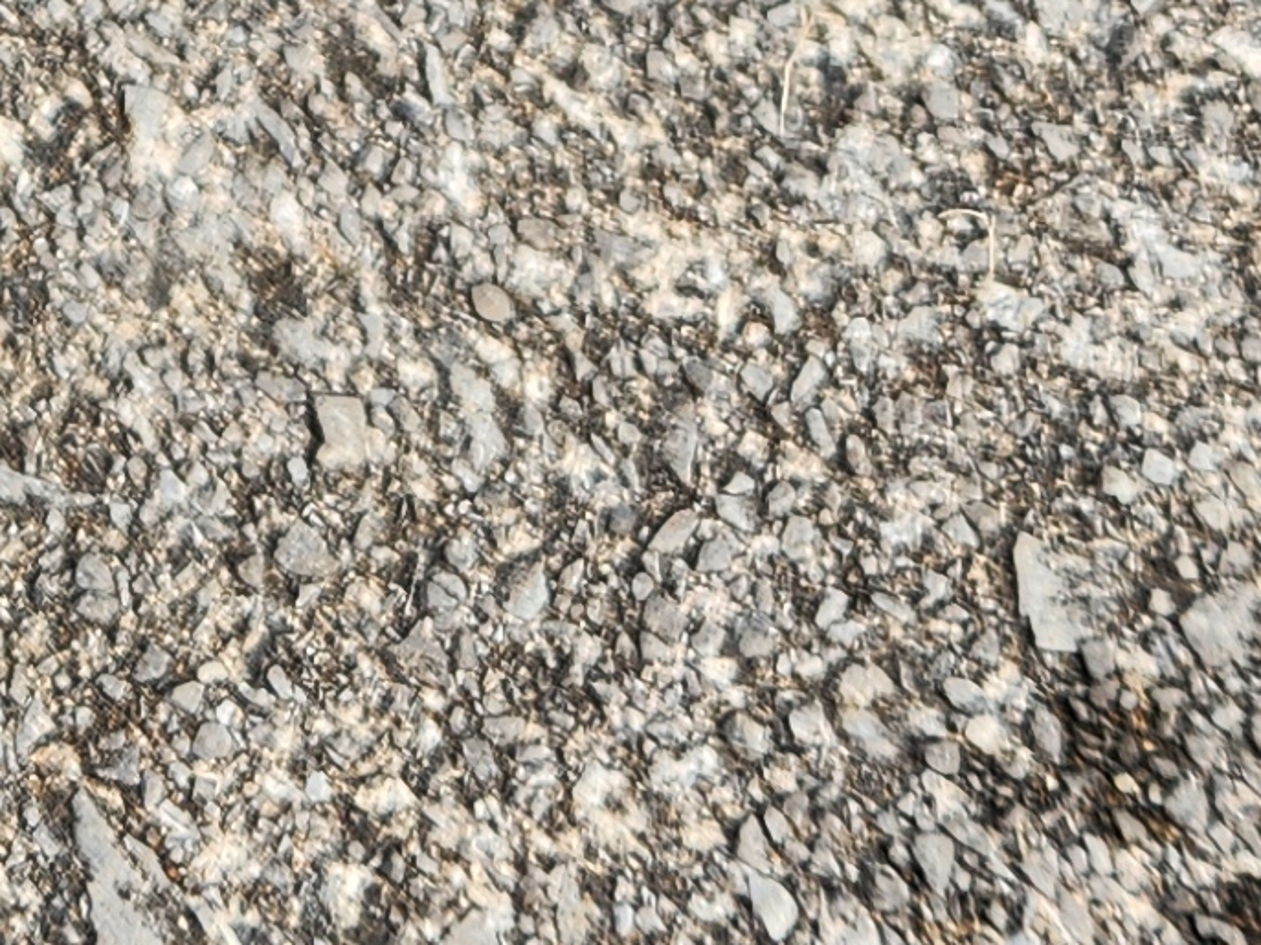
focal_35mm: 134
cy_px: -1341
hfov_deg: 14.3
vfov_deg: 9.7
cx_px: -248
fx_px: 4881
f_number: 1.8
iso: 20
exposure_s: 1/451
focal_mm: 5.4
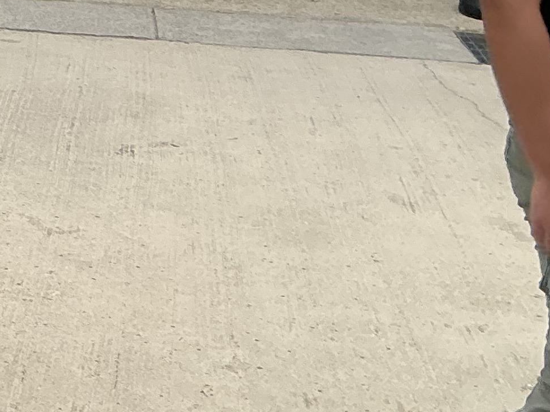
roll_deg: -1.8
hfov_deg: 15.3
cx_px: -348
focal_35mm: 116
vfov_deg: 12.5
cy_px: -77
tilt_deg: -12.2
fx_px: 1843
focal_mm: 3
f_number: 1.8
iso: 25
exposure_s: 1/120
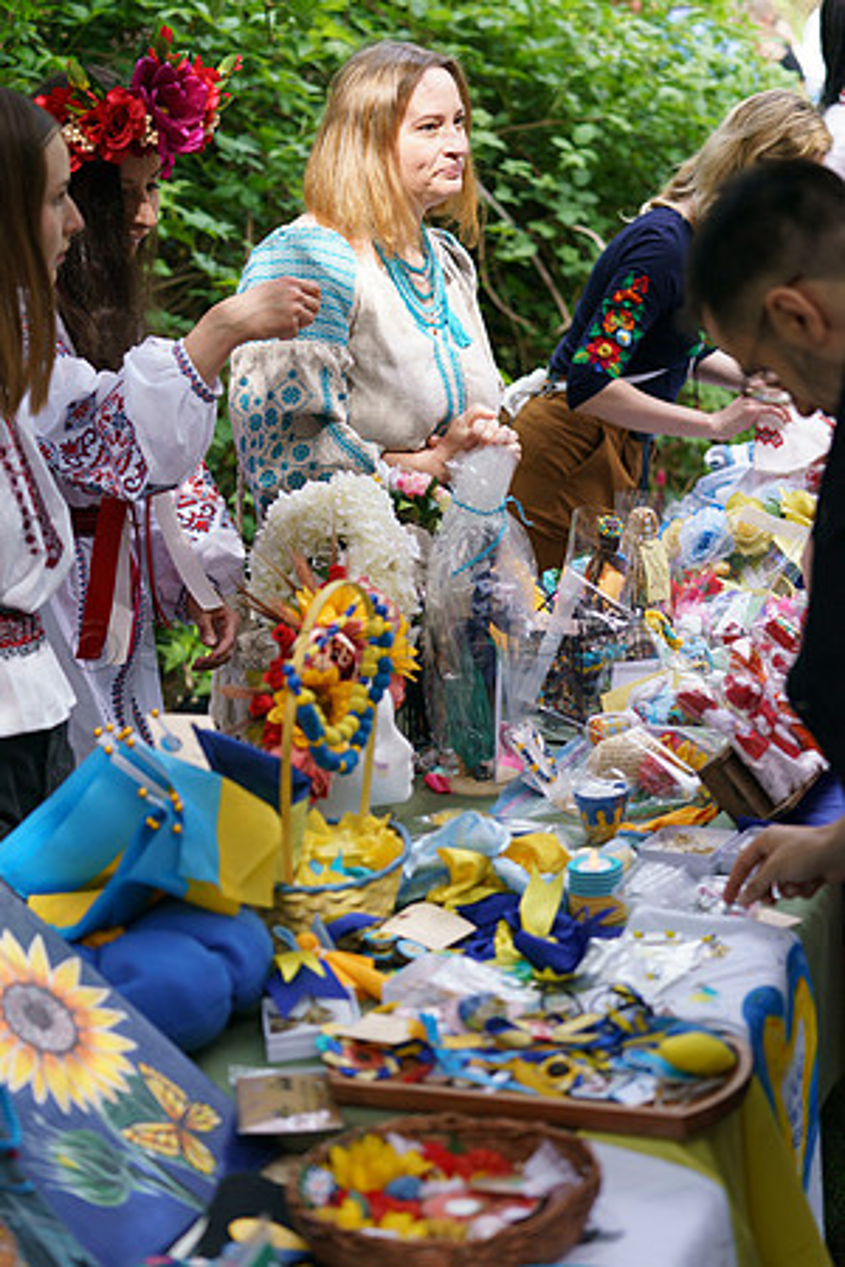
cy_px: 634
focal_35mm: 70
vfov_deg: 28.8
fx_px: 2464
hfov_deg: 19.5
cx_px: 422
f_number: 2.8
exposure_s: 1/1000
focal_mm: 70
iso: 640
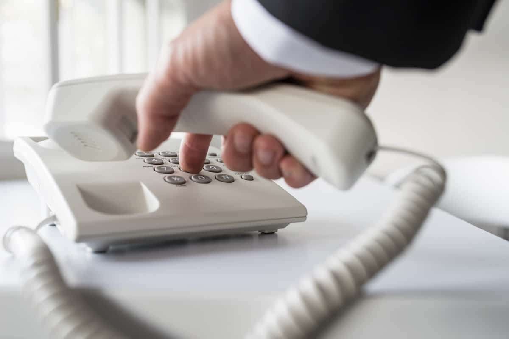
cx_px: 254
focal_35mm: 35
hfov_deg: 54.4
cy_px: 170
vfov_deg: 37.9
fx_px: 495
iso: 125
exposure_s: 1/25
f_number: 4
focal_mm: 35
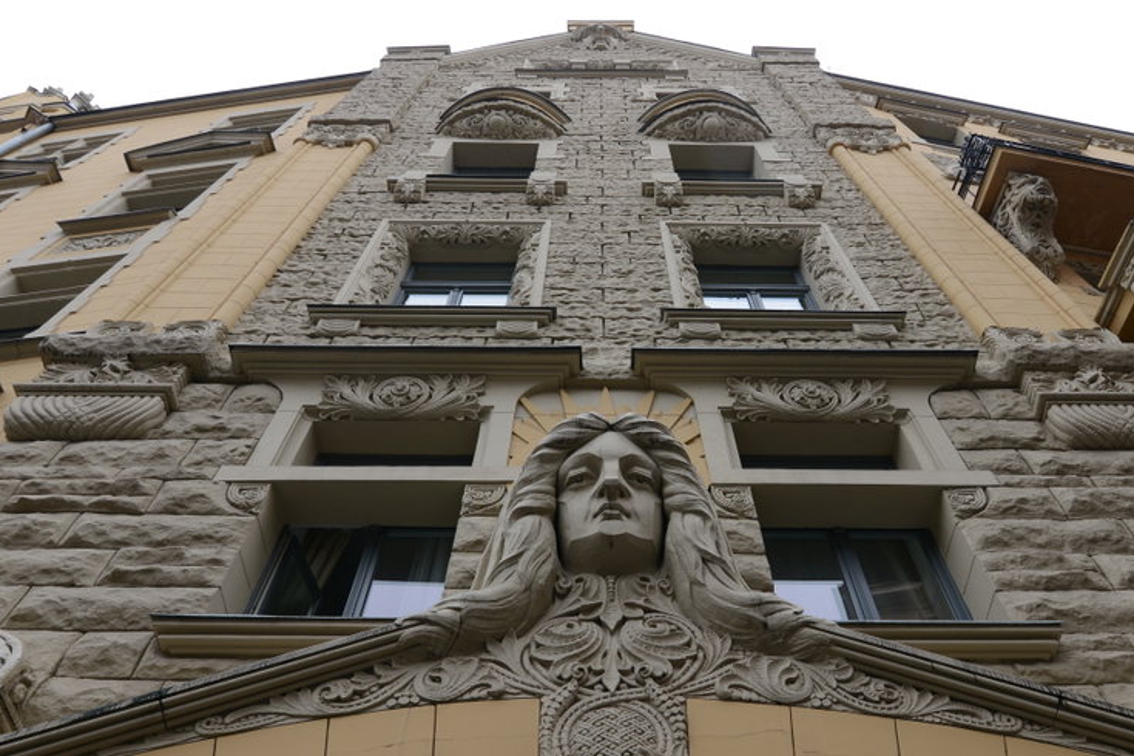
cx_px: 617
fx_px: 976
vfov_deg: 42.0
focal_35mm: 31
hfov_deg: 60.2
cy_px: 472
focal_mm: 19
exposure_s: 1/100
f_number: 5
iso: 400
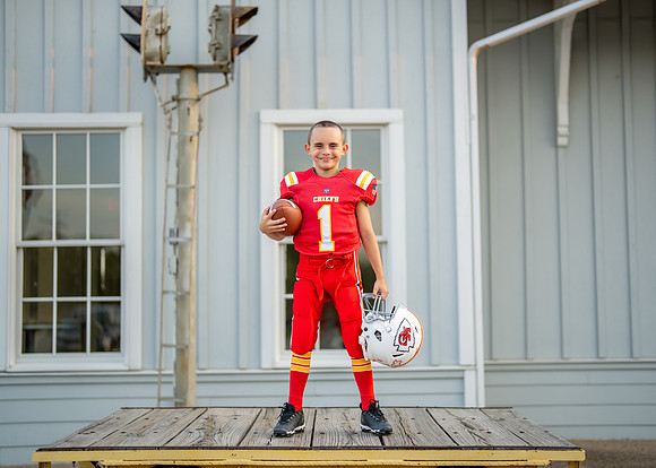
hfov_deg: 36.0
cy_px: 234
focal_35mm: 54
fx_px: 1009
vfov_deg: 26.1
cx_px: 334
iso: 200
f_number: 1.2
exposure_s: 1/1600
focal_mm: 50
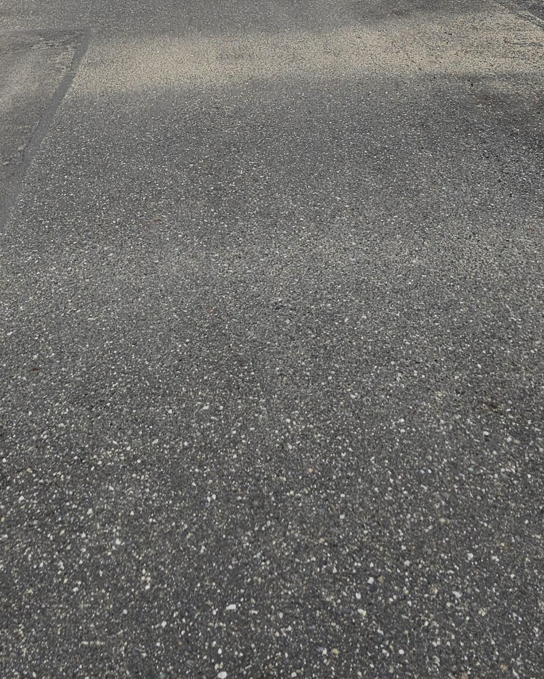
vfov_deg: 33.7
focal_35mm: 50
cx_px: 182
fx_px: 1006
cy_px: -17
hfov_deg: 30.1
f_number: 1.7
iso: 10
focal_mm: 6.3
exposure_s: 1/200
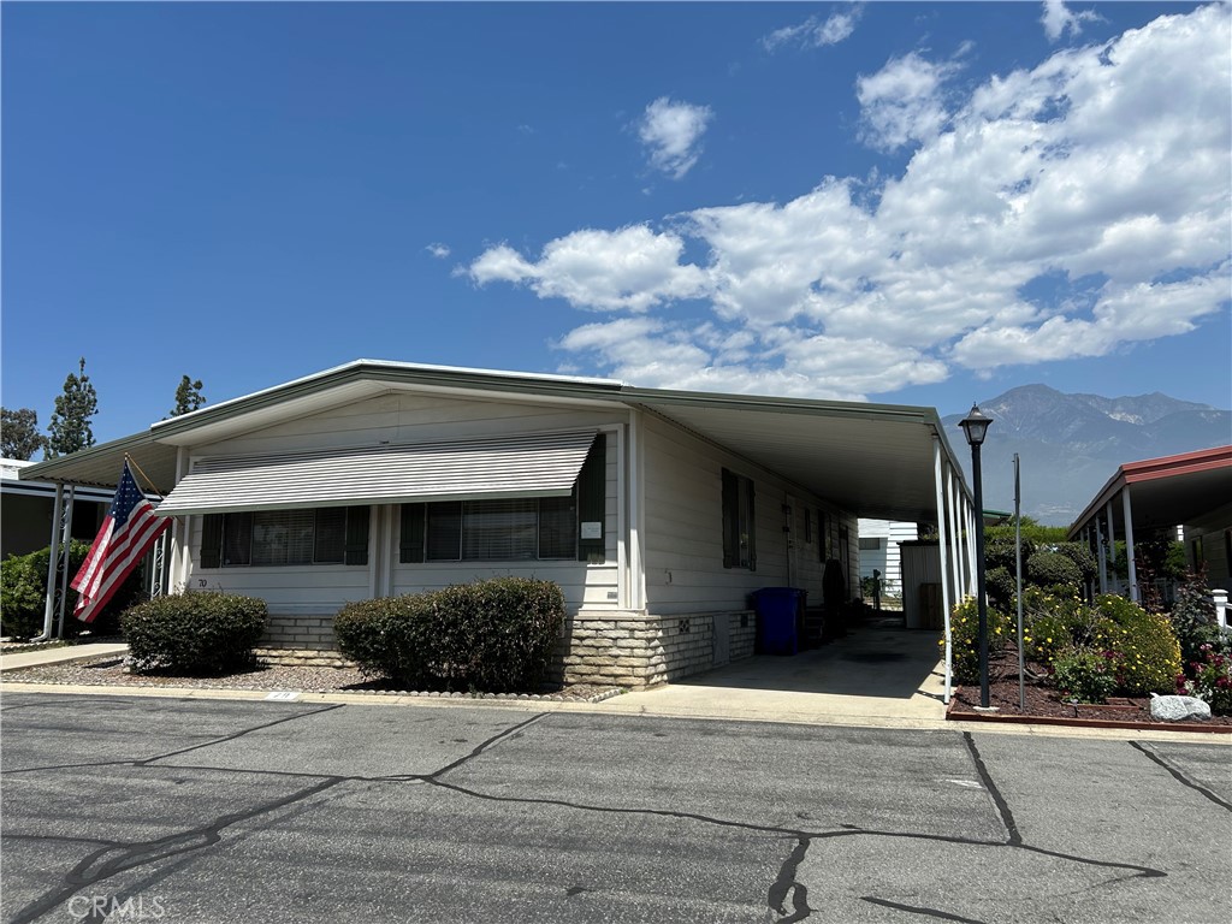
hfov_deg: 67.3
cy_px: 462
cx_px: 616
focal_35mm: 26
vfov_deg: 53.1
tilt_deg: +7.7
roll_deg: +0.3
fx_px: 925
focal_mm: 5.7
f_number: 1.5
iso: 50
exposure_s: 1/5587
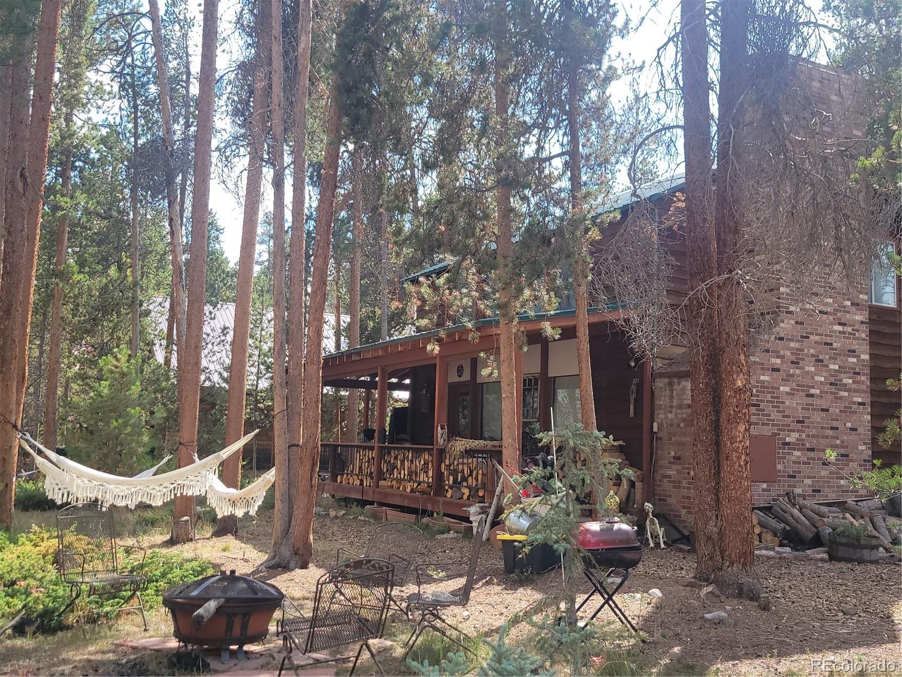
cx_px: 451
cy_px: 338
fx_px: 677
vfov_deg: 53.1
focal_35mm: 26
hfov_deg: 67.3
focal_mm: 5.4
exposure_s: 1/756
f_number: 1.8
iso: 40
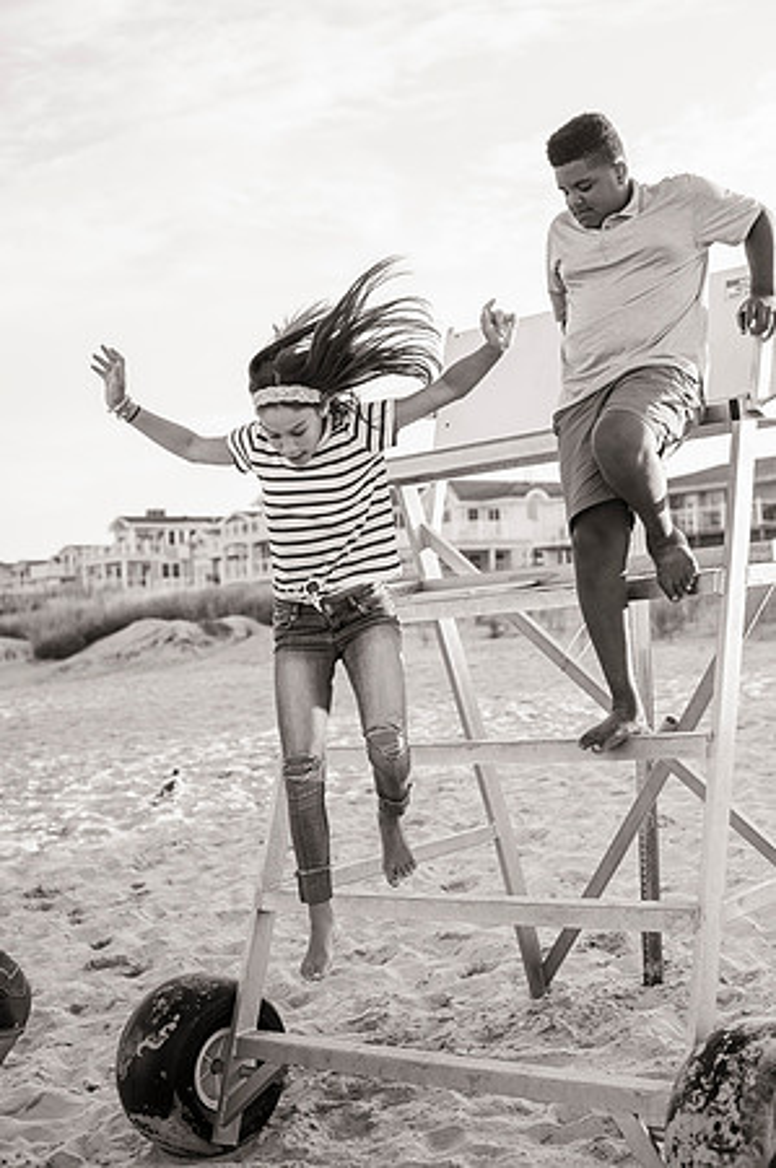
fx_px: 1620
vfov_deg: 39.6
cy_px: 584
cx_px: 388
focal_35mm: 50
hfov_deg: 26.9
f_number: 4
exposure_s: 1/4000
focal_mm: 50
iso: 640
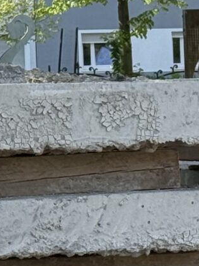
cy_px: 147
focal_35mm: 295
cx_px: 381
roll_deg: +1.2
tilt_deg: -2.2
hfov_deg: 5.0
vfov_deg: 6.7
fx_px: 2265
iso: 100
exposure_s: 1/1484
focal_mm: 6.76
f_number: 1.78
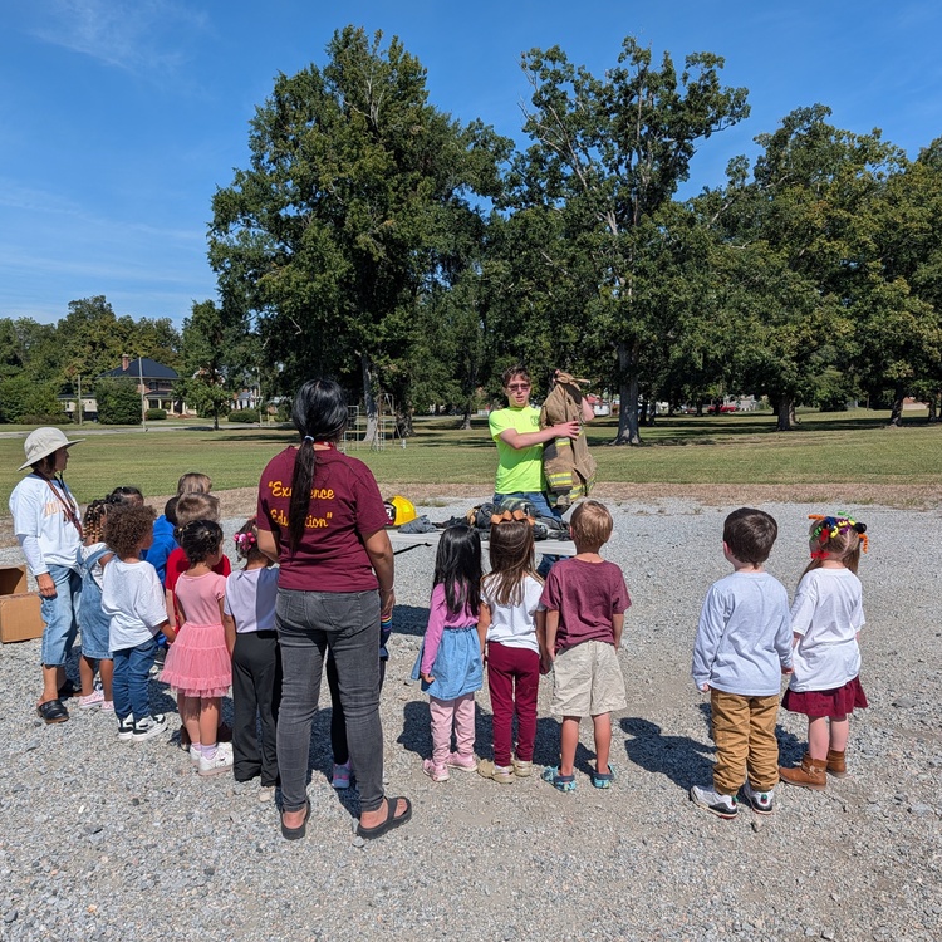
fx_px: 893
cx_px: 412
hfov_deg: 55.5
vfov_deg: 55.6
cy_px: 472
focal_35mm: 29
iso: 26
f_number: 1.68
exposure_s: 1/2252
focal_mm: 6.9
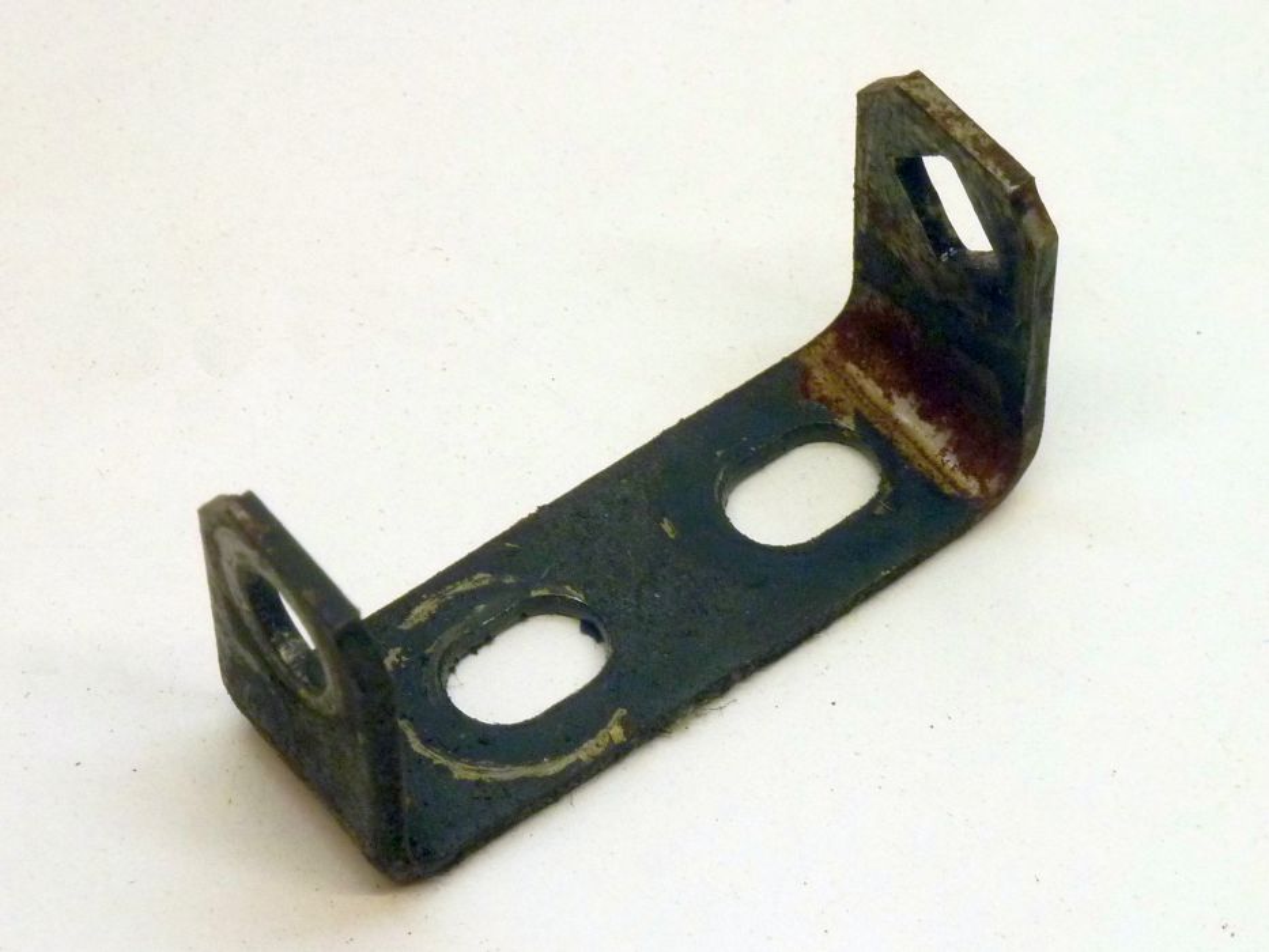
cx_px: 634
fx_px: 3300
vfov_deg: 16.4
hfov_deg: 21.8
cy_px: 476
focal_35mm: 90
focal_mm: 14.7
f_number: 4.3
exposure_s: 1/40
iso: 320
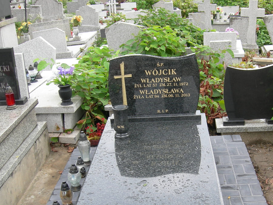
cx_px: 165
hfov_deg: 36.7
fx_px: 410
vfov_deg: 27.8
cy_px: 146
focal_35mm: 52
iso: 64
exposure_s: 1/104
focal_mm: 7.5
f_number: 4.3
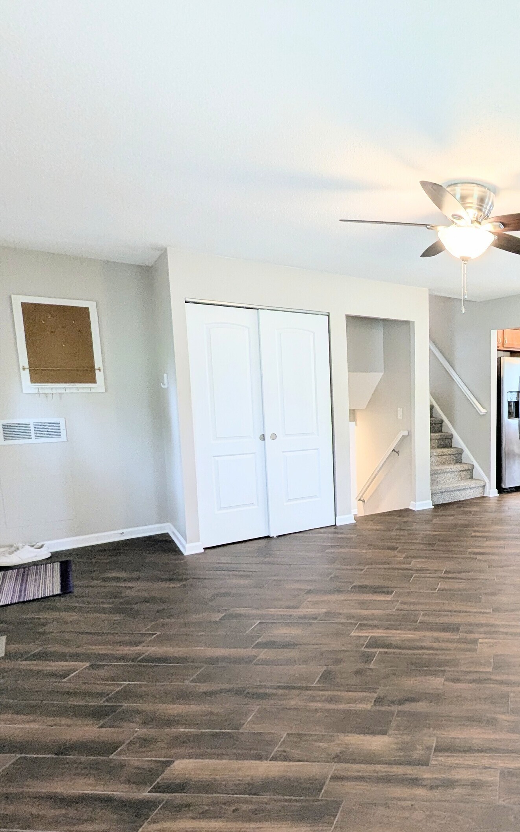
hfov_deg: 49.8
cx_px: 508
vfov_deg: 84.9
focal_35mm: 20
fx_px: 453
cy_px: 447
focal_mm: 1.95
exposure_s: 1/60
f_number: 2.2
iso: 92
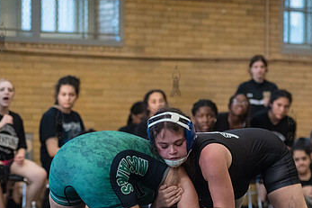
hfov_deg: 10.5
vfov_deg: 7.0
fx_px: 1698
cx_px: 188
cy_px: 156
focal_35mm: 196
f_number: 3.5
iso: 5000
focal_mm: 100
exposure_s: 1/400
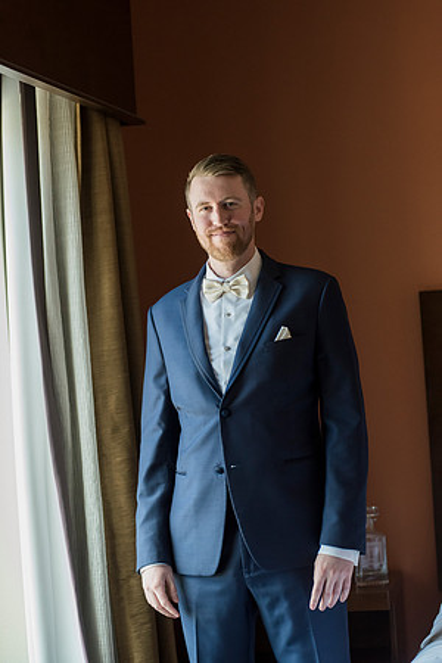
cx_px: 221
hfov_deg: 14.9
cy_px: 332
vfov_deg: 22.1
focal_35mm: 92
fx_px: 1694
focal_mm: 92
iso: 2500
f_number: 3.5
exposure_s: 1/640
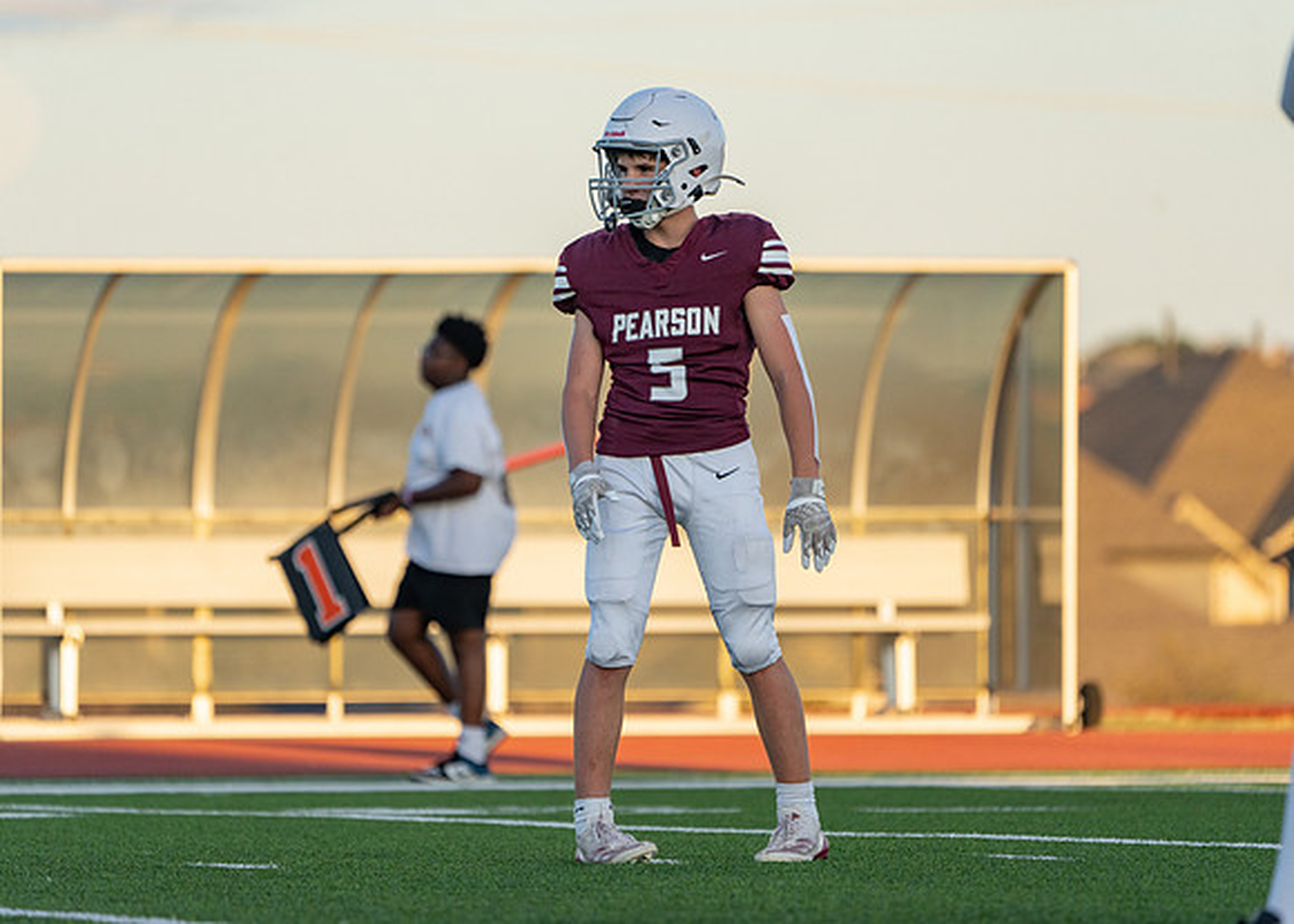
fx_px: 15705
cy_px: 462
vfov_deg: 3.4
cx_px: 647
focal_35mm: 427
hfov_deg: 4.7
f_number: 5.6
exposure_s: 1/1250
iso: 1000
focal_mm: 394
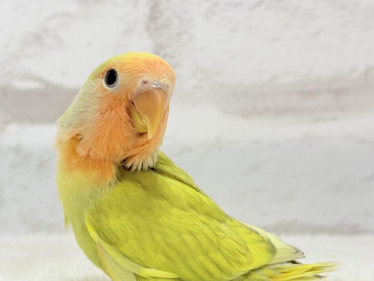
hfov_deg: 28.9
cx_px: 172
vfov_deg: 21.9
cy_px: 174
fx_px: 724
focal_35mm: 67
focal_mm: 5.96
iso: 64
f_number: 1.6
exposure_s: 1/100
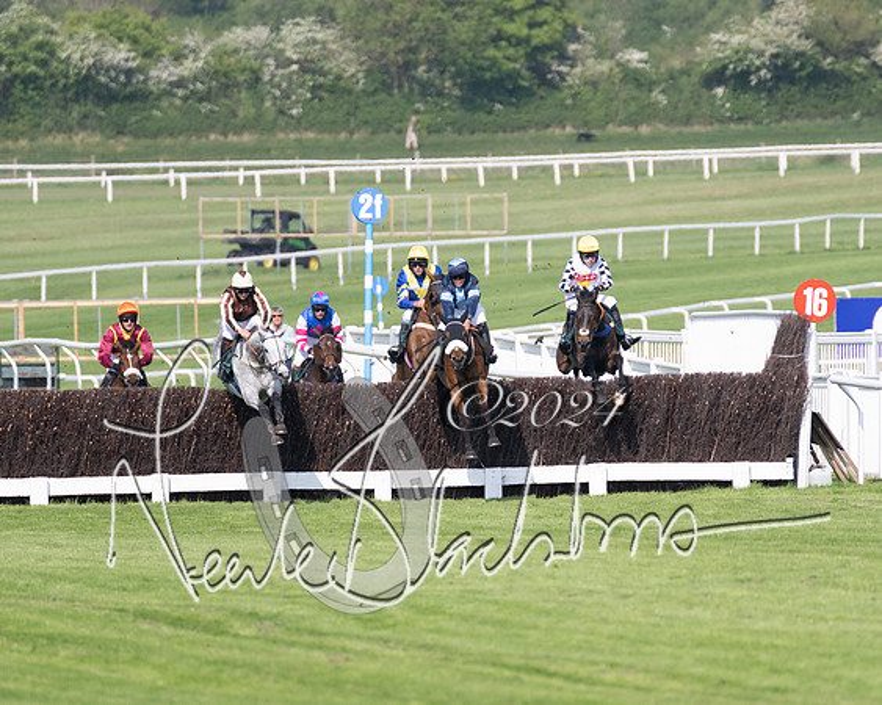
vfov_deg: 2.4
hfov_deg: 2.9
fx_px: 17162
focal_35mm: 658
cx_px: 470
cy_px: 341
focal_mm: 280
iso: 400
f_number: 4
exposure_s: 1/3200
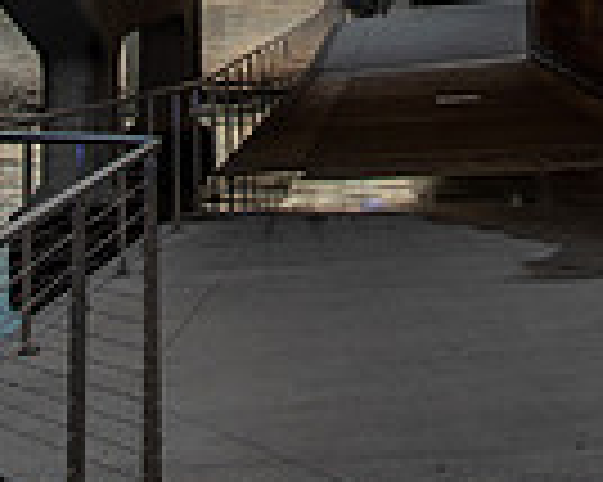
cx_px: 389
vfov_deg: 13.4
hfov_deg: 19.0
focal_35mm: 101
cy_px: -428
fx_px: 1801
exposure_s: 1/320
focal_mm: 32
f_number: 6.3
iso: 640
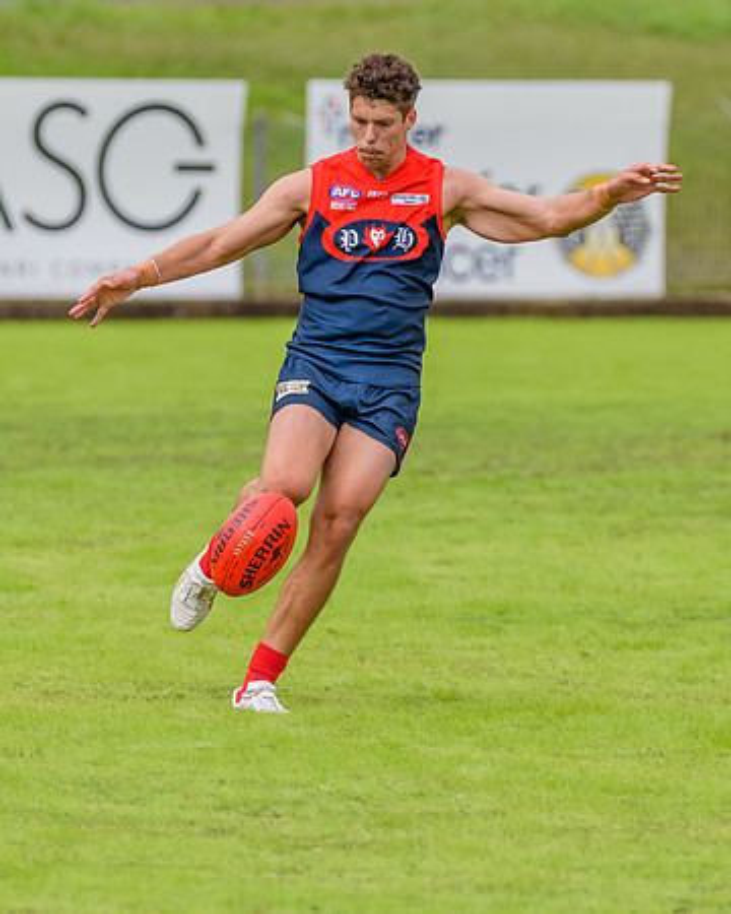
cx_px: 391
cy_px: 444
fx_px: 20657
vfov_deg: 2.5
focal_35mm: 764
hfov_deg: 2.0
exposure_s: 1/1600
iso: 800
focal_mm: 400
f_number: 8
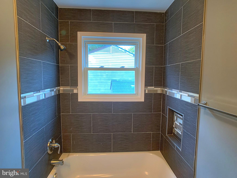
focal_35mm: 26
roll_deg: -1.3
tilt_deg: -4.1
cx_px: 118
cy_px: 89
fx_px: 178
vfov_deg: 53.1
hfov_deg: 67.3
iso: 250
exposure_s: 1/60
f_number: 1.8
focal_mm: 4.3
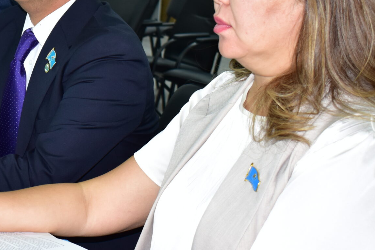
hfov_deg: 18.5
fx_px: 1115
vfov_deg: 12.8
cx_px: -8
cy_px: 59
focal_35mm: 107
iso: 500
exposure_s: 1/60
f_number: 4.5
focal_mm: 32
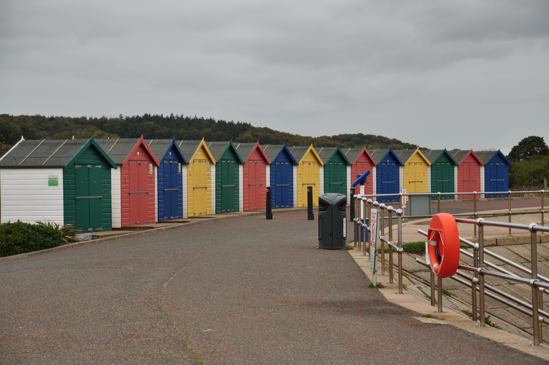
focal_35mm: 90
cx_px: 274
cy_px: 182
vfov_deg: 15.2
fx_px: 1371
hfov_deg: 22.6
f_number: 5.3
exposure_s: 1/500
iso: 200
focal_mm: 60
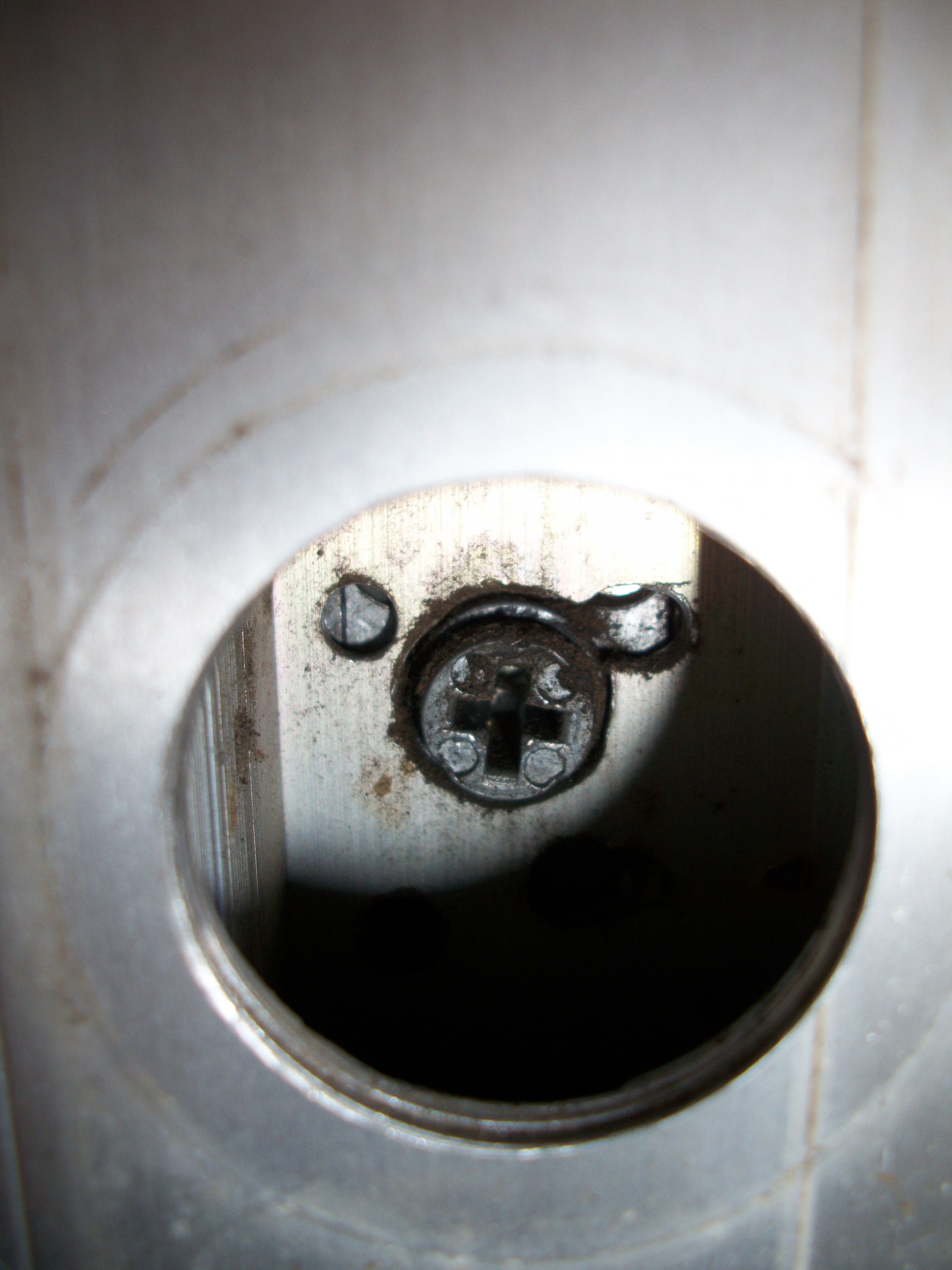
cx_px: 476
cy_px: 635
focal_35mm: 35
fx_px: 1283
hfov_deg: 40.7
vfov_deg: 52.6
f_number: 3.1
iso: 80
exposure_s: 1/30
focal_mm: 6.3
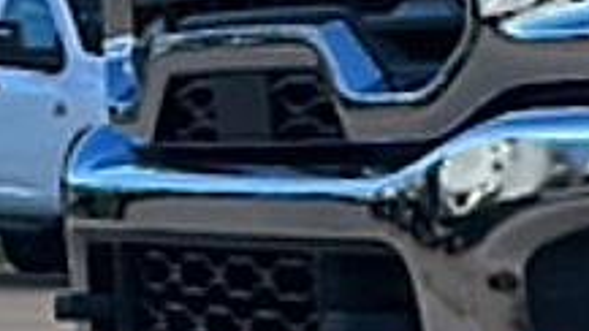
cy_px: 128
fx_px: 3763
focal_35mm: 241
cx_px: 1990
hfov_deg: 7.5
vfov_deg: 5.0
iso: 80
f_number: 1.78
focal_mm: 6.86
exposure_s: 1/1727
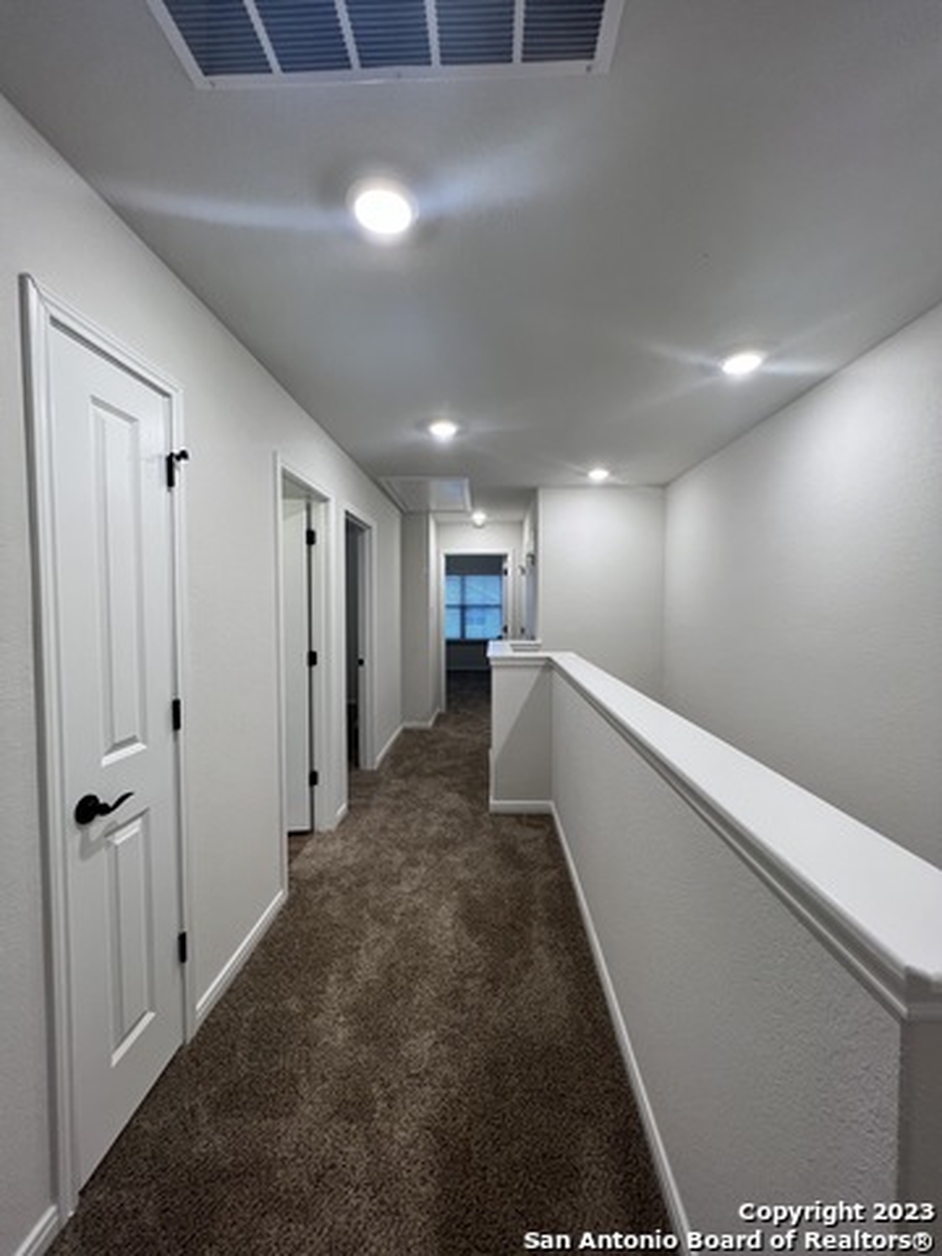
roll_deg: +0.4
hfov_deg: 89.9
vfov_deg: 106.2
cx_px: 471
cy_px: 628
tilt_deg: -2.7
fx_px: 472
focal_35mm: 13
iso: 200
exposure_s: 1/120
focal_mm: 1.57
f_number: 1.8
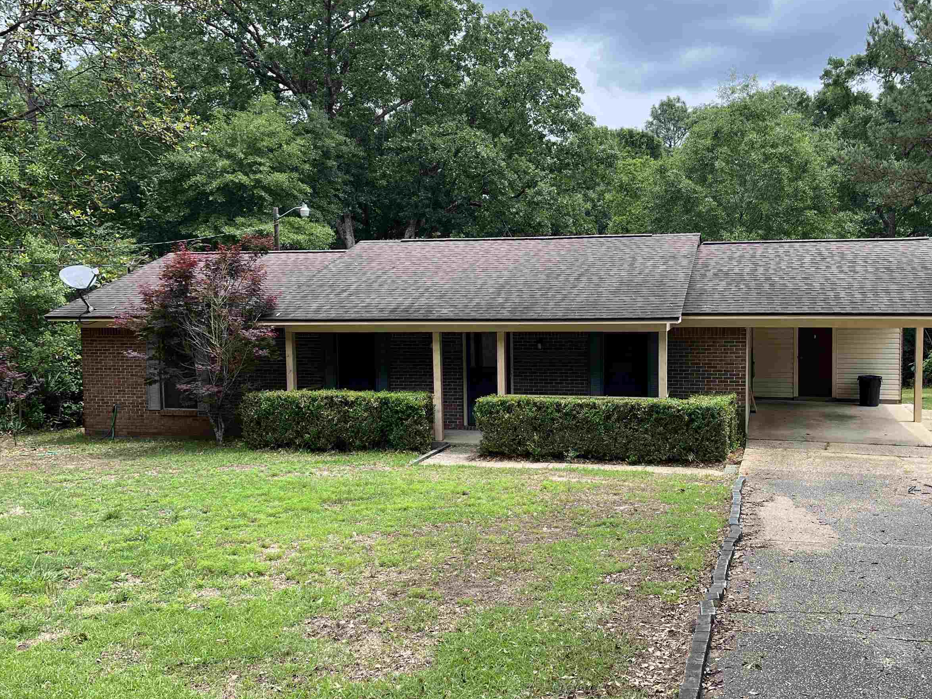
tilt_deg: -4.6
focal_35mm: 34
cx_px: 571
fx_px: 915
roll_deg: +0.9
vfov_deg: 41.8
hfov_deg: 53.5
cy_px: 340
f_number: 1.6
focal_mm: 5.1
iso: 50
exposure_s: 1/951
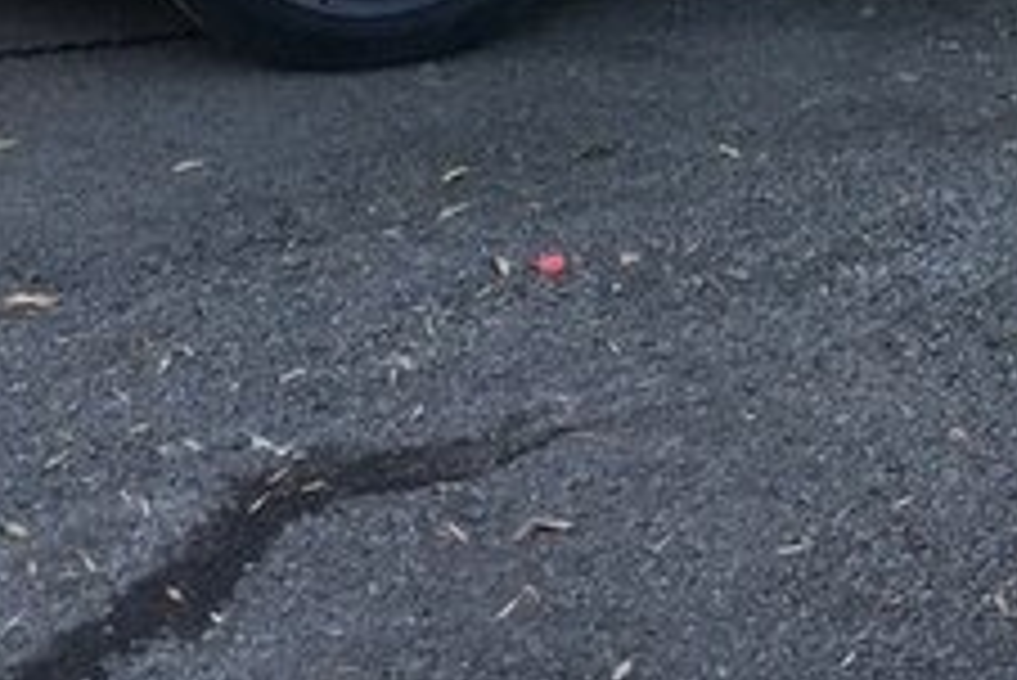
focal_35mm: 88
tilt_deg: -20.2
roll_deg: +0.5
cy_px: -358
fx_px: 2487
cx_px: 1040
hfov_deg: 22.2
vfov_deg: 14.5
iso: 40
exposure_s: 1/33
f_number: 2.2
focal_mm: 4.15
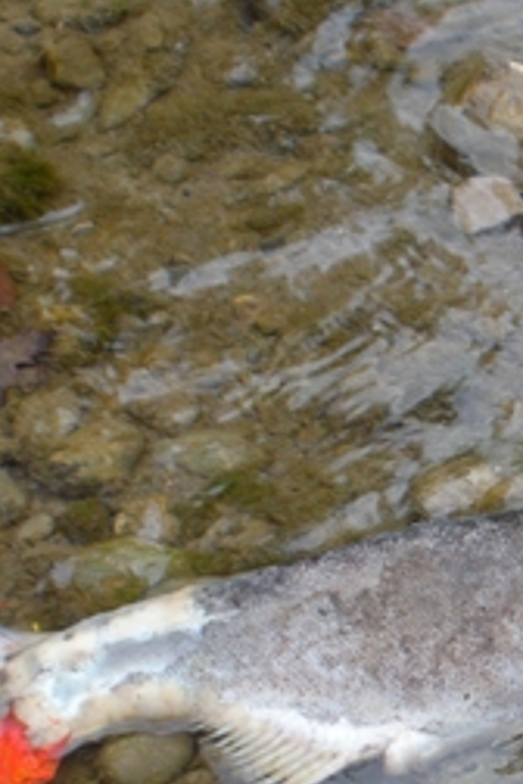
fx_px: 2811
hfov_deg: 10.4
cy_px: 566
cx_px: 651
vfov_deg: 15.8
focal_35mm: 129
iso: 121
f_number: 4.4
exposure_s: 1/134
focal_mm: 9.1
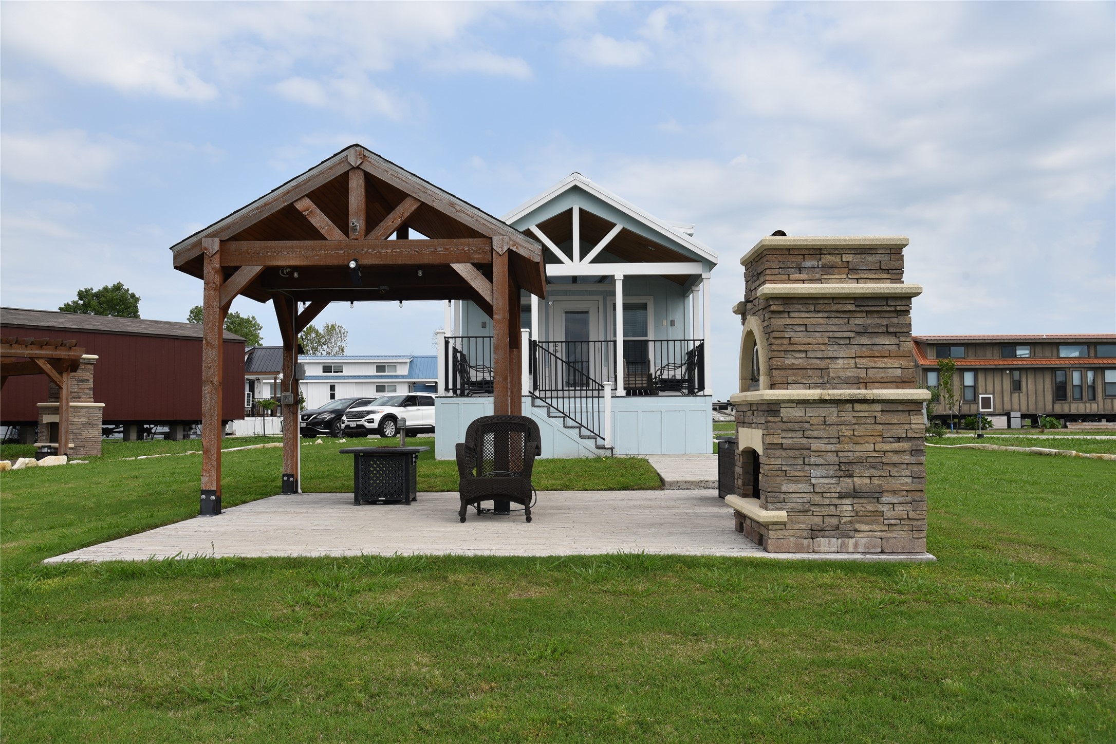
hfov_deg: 58.7
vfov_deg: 41.1
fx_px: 992
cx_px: 558
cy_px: 372
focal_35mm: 32
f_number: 10
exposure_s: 1/400
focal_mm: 32
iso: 200
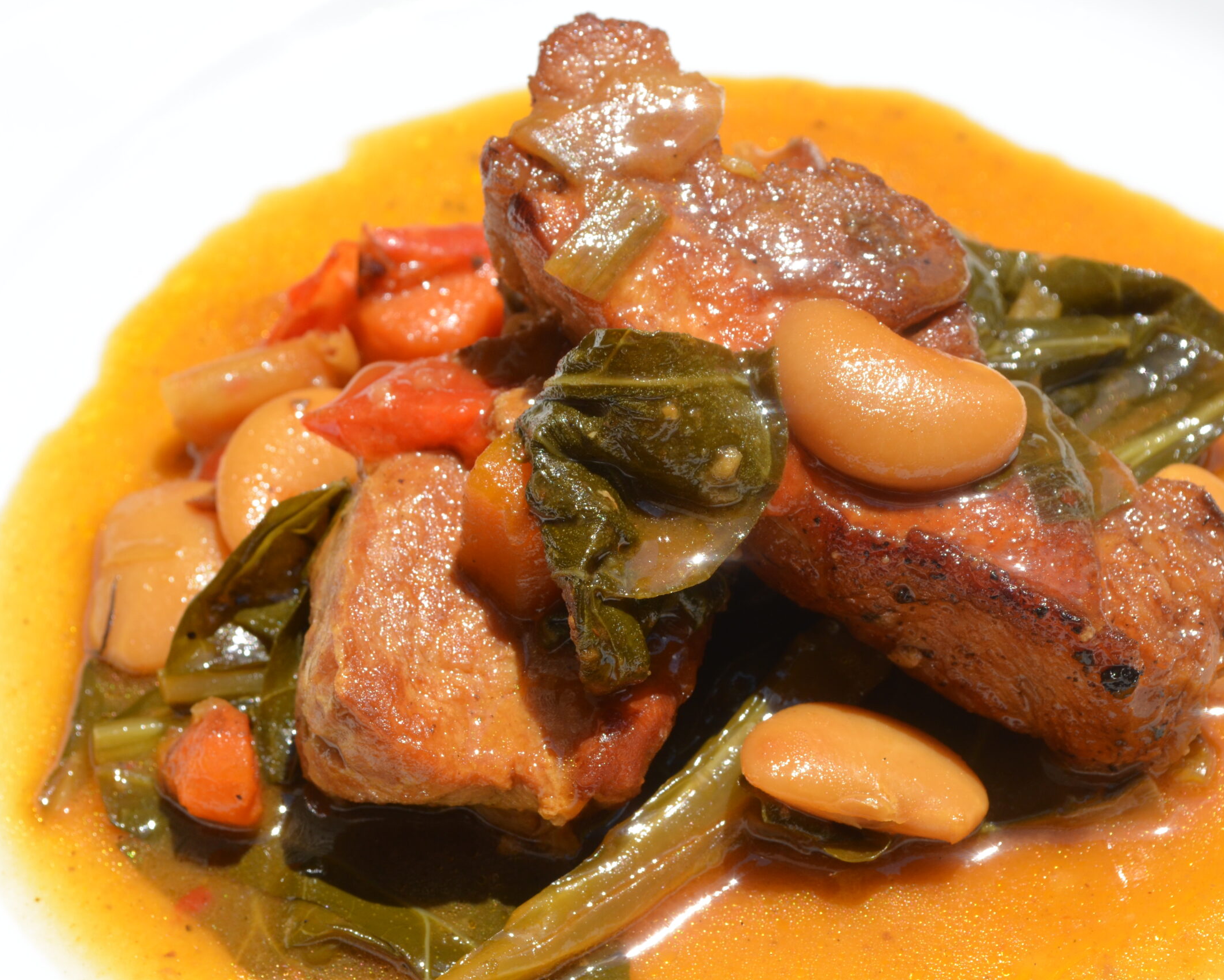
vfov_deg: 16.4
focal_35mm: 94
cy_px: 489
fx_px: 3389
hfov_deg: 20.5
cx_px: 629
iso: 400
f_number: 13
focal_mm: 55
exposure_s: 1/640
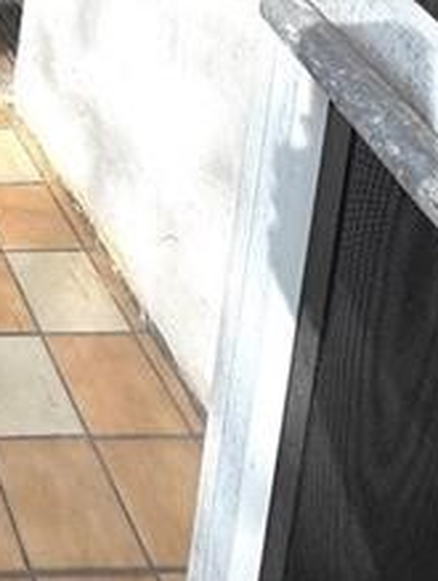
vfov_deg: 25.7
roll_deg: -1.6
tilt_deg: -7.9
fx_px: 824
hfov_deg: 21.6
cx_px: -311
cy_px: -342
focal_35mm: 49
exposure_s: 1/1236
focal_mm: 2.22
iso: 50
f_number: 2.2
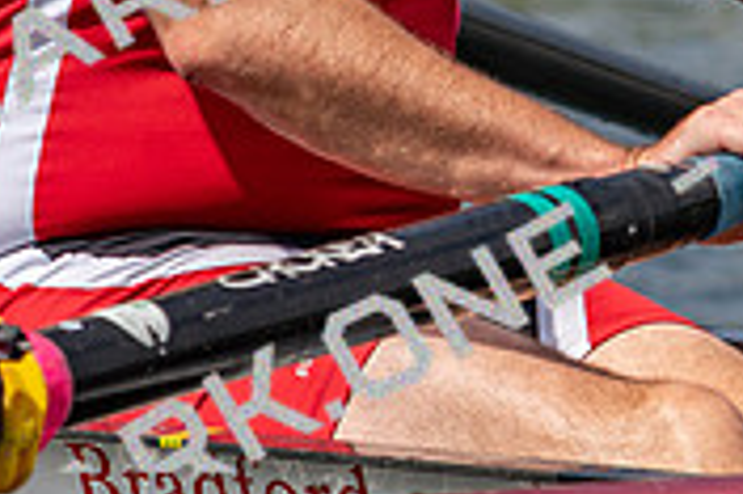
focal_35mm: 660
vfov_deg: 2.1
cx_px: 447
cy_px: -251
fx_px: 13609
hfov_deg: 3.1
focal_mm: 200
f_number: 5.6
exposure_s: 1/1600
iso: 160
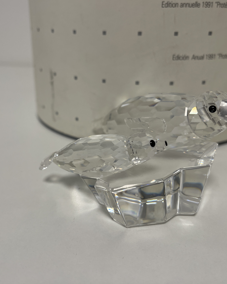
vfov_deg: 54.2
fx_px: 277
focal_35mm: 33
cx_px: 98
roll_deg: -0.9
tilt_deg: -23.9
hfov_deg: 44.4
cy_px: 140
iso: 80
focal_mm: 5.1
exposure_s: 1/100
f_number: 1.6
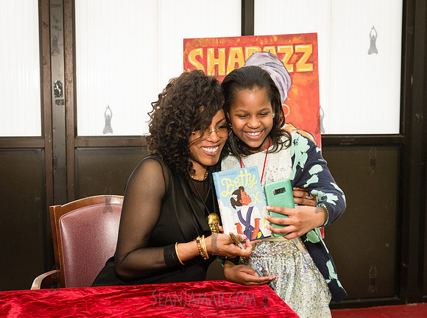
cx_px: 216
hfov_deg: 35.3
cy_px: 167
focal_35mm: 54
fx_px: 670
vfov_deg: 26.7
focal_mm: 44
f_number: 4.5
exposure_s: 1/400
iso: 2000
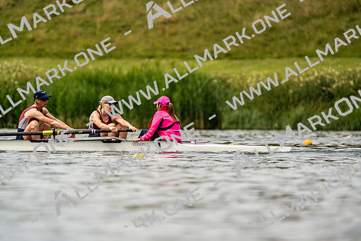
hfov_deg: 3.4
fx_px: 6018
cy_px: 120
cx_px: 180
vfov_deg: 2.3
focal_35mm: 600
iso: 200
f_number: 6.3
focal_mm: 600
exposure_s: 1/2000
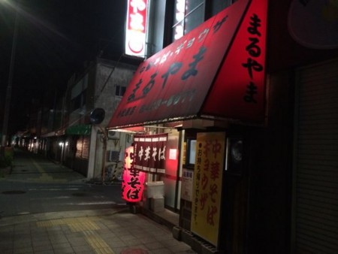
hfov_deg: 59.9
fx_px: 293
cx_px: 169
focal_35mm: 30
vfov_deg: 46.8
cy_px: 127
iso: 320
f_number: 2.2
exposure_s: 1/15
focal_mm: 4.12
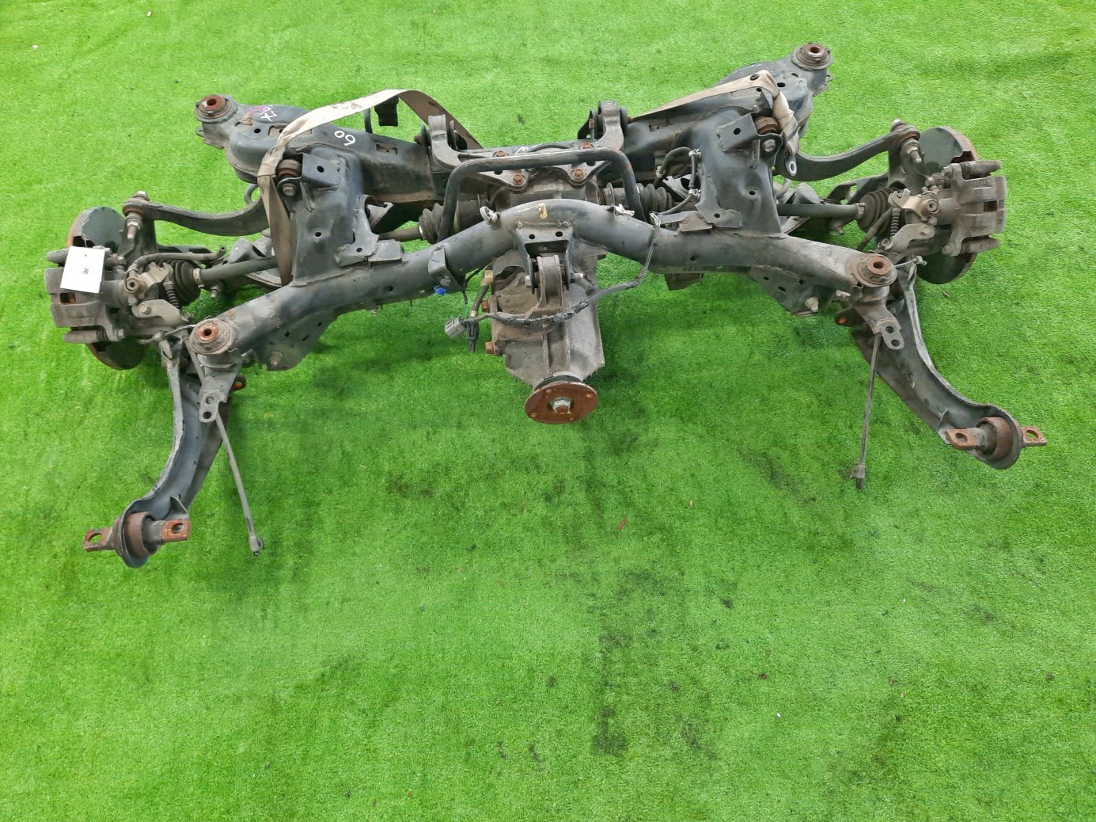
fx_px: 823
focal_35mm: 26
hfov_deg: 67.3
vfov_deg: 53.0
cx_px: 530
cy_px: 419
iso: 358
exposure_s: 1/50
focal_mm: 4.6
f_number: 2
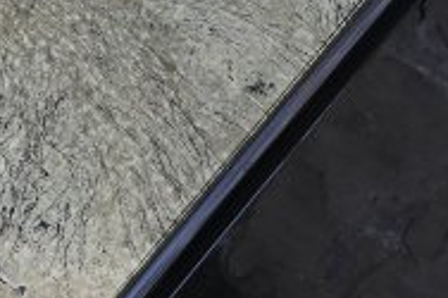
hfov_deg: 10.8
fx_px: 2320
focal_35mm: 187
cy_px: -582
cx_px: -119
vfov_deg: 6.7
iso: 100
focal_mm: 19.5
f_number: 6.3
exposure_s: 1/320
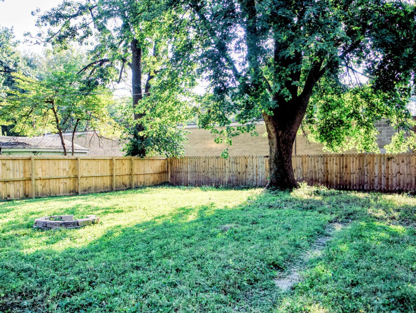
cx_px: 208
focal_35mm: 32
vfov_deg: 44.2
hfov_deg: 56.8
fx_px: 385
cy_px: 156
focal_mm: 16
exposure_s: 1/1600
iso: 800
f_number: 3.2
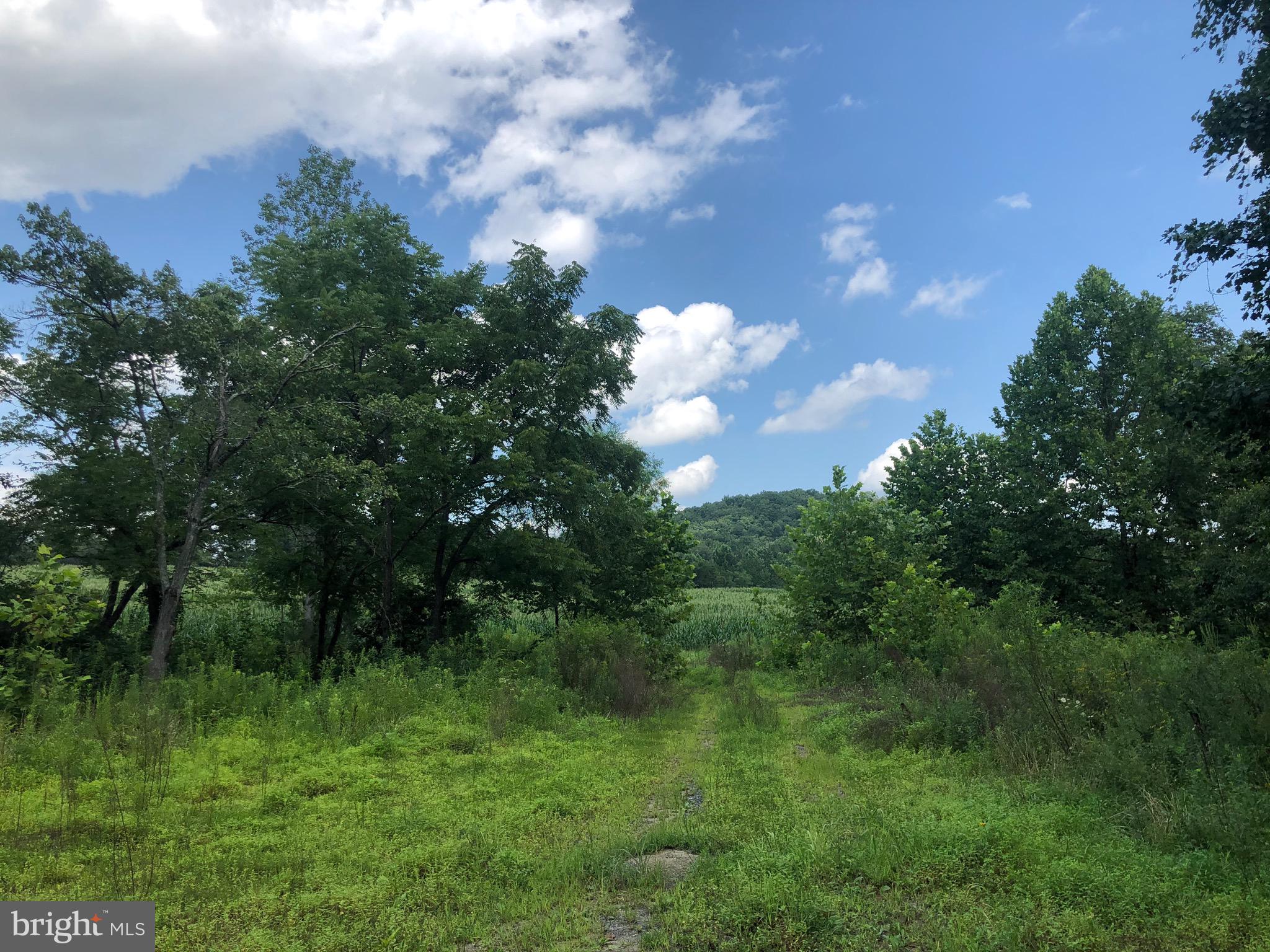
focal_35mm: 28
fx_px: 1027
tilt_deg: +8.9
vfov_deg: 49.7
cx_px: 635
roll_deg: +0.7
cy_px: 476
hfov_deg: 63.4
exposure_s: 1/1548
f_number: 1.8
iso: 20
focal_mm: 4
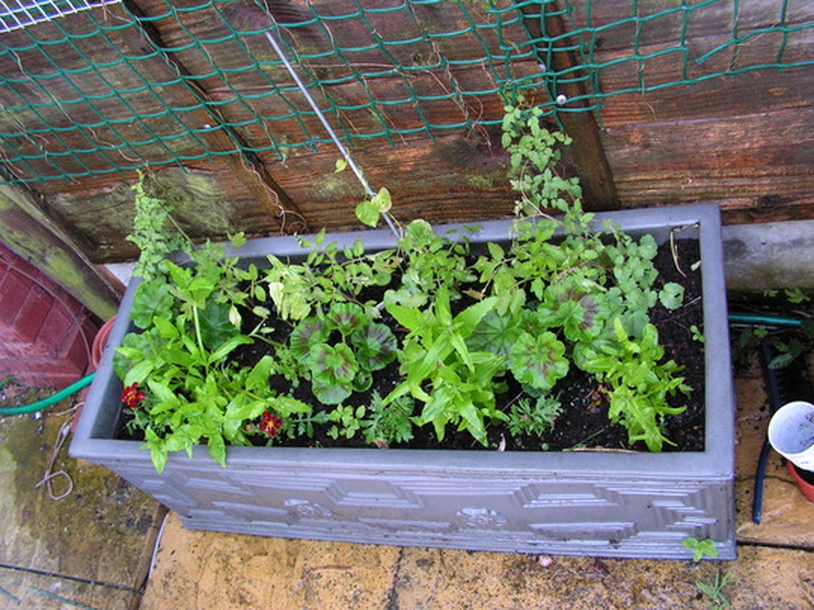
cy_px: 305
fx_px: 847
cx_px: 407
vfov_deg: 39.7
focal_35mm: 36
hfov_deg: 51.4
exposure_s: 1/20
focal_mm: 6
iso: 200
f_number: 3.2
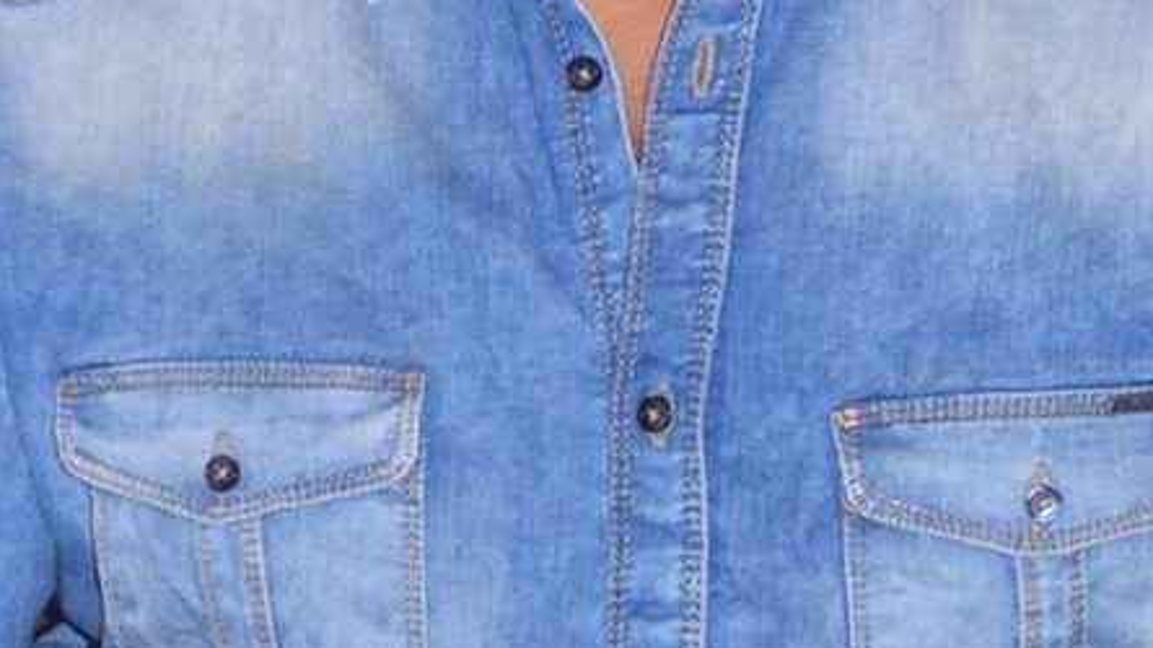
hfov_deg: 3.9
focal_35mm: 559
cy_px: 340
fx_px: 17078
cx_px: 751
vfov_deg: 2.2
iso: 1100
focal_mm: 105
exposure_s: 1/125
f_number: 6.3
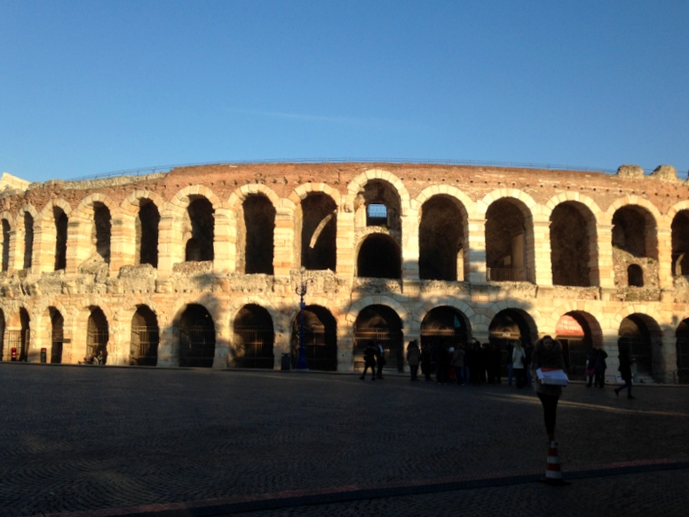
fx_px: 677
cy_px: 253
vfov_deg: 41.8
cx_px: 343
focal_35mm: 34
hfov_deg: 54.0
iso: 50
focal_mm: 4.12
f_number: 2.4
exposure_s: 1/1022
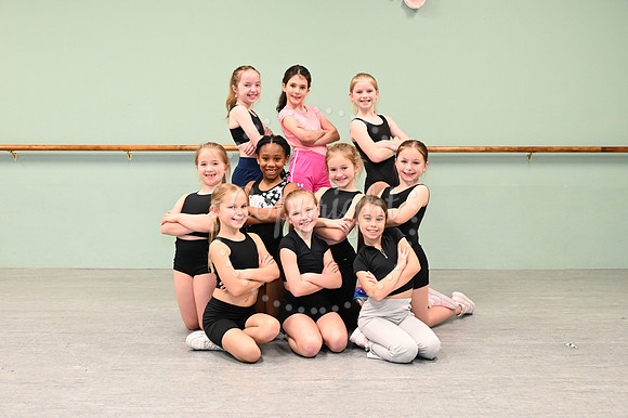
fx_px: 750
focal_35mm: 43
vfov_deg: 31.2
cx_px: 314
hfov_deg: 45.5
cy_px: 209
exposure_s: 1/80
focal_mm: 43
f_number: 7.1
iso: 5000
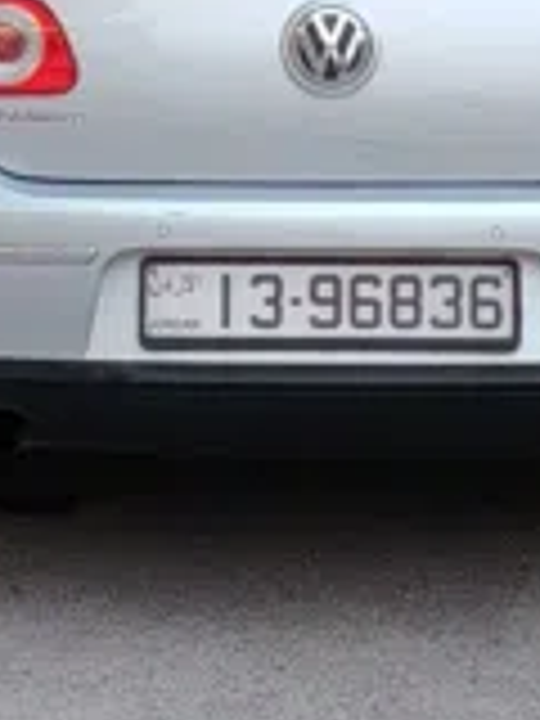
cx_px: 346
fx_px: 3640
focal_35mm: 175
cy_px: 171
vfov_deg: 11.3
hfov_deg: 8.5
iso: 316
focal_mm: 5.25
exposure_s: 1/33.3
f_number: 1.75
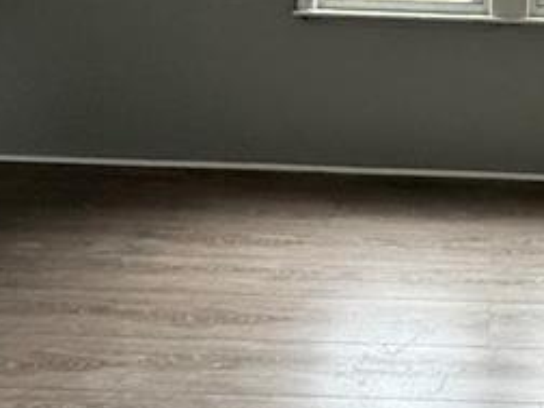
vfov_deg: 22.5
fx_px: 896
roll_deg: -2.2
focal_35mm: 57
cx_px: 518
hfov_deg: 31.7
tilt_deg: -0.8
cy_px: -147
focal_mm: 2.22
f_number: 2.2
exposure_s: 1/60
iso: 500
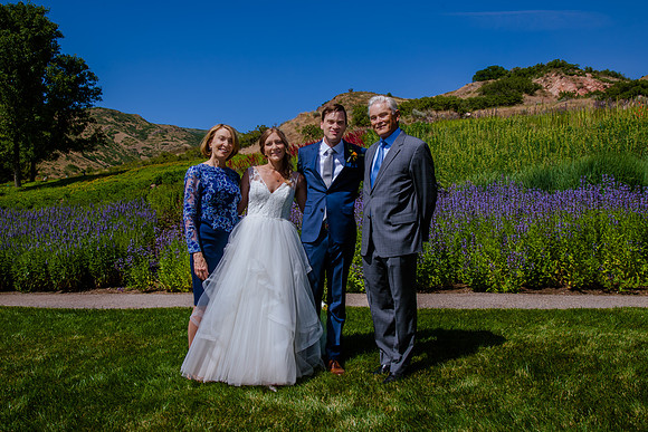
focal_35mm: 36
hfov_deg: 52.5
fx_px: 656
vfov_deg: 36.4
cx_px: 324
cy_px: 200
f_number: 13
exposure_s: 1/250
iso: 200
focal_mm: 34
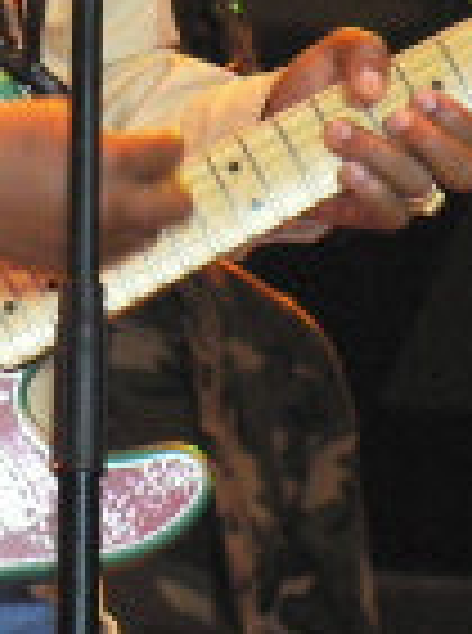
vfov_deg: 3.2
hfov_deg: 2.4
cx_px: -171
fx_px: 11305
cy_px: -263
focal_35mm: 619
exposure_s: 1/60
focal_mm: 32.9
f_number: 3.3
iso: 400
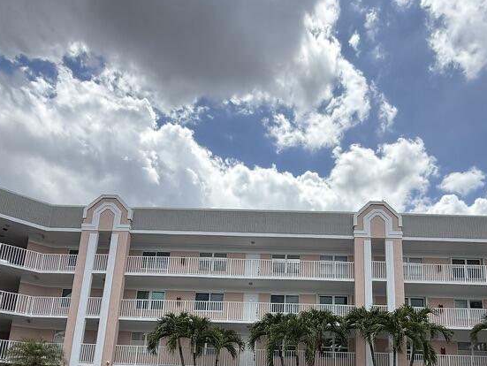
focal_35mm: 26
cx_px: 284
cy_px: 316
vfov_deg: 48.5
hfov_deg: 66.8
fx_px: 366
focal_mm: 2.22
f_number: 2.2
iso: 64
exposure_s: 1/2237
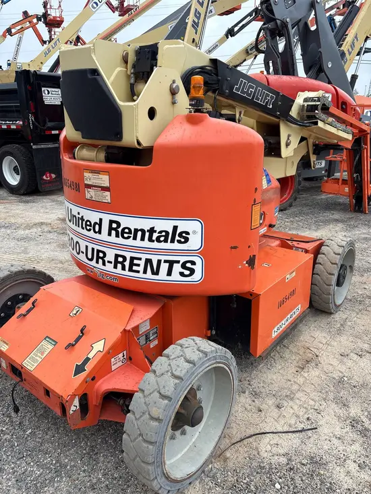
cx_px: 186
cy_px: 247
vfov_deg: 67.3
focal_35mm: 26
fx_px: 371
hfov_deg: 53.1
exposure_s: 1/152
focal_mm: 5.96
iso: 32
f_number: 1.6
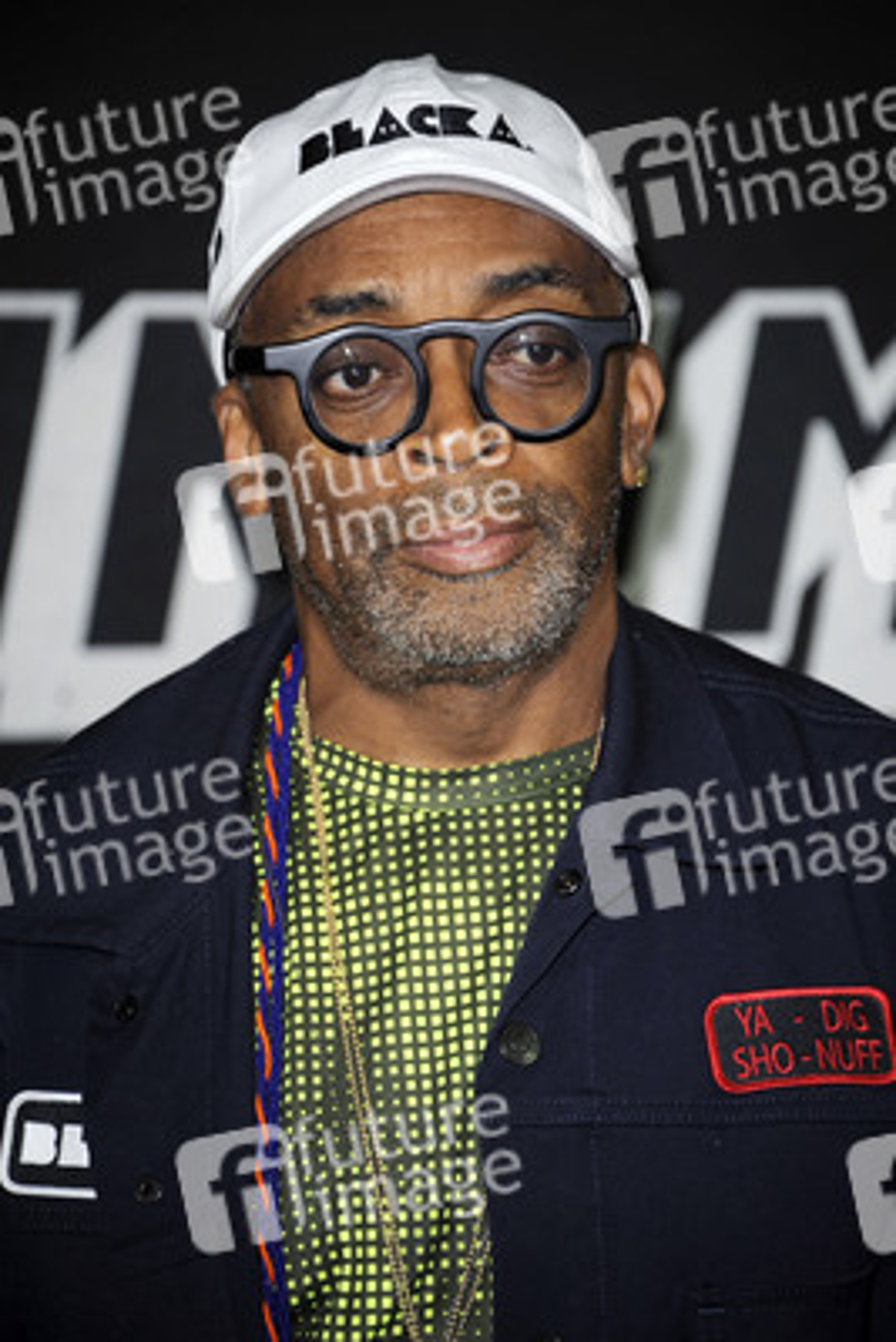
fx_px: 11189
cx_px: 448
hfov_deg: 4.6
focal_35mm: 300
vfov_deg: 6.9
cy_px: 671
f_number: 5.6
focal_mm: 300
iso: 500
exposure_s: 1/160
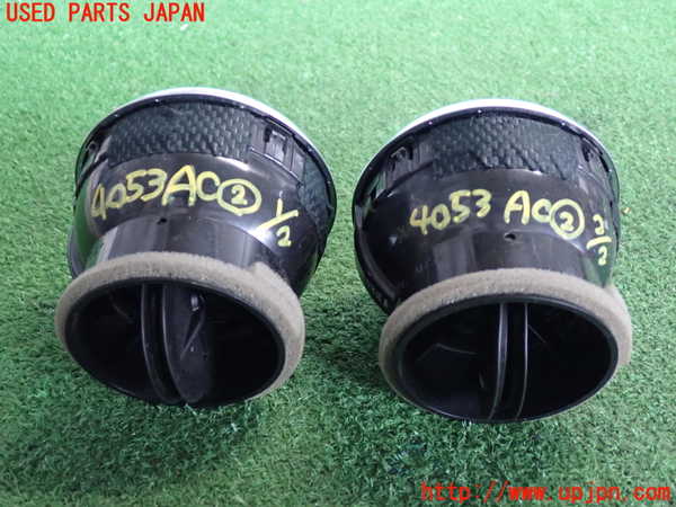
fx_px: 742
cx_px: 338
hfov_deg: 49.0
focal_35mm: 38
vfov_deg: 37.7
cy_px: 254
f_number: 2.7
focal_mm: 6.83
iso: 800
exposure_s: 1/30
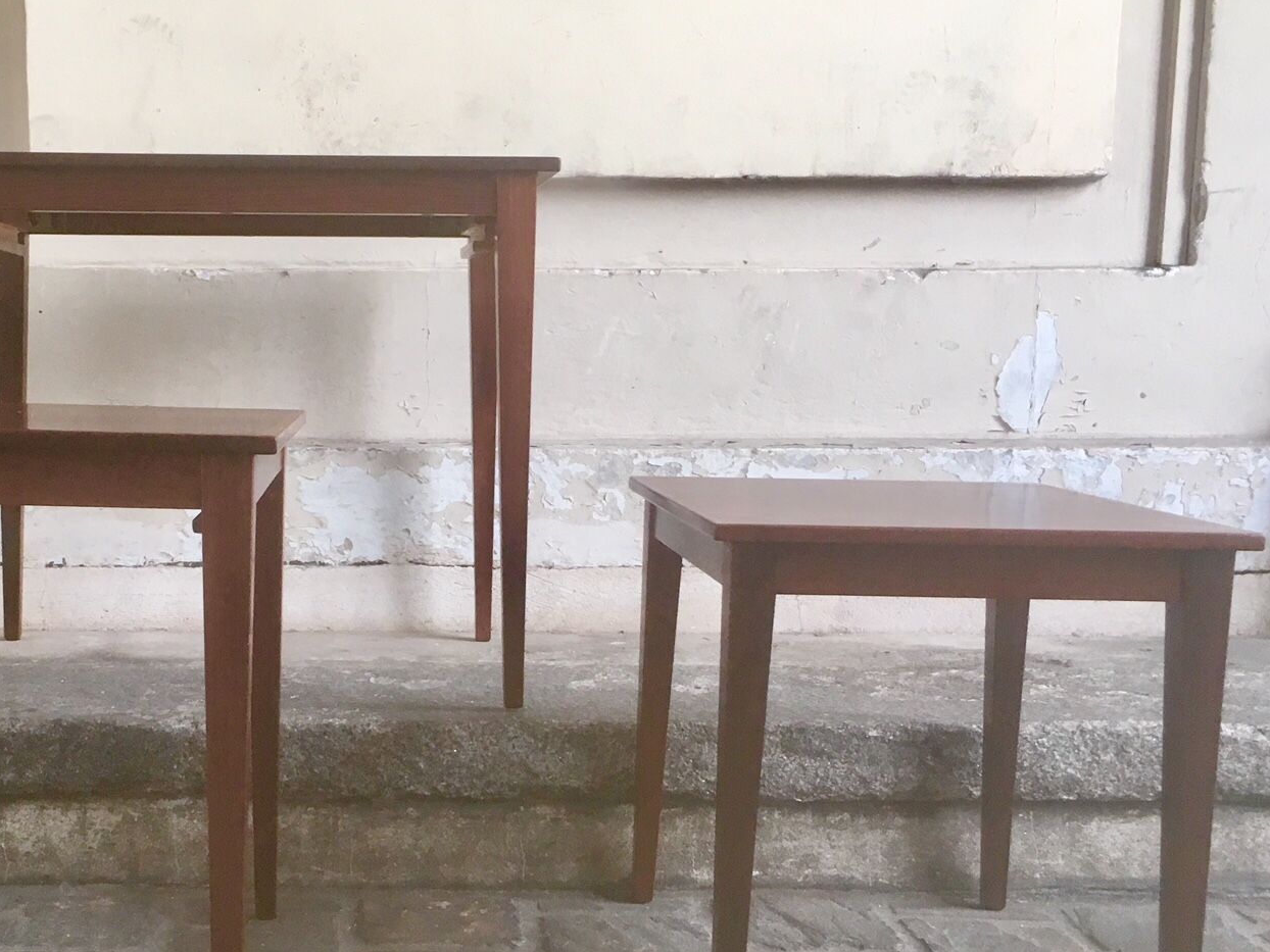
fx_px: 1724
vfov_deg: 30.8
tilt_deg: -6.9
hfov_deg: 39.8
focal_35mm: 47
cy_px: 573
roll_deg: +0.6
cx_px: 389
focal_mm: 4.15
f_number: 2.2
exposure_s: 1/33
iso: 50
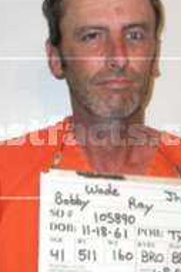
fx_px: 808
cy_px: 129
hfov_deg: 12.8
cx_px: 82
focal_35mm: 107
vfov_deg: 19.1
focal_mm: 11.8
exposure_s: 1/60.3
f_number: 3
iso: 100
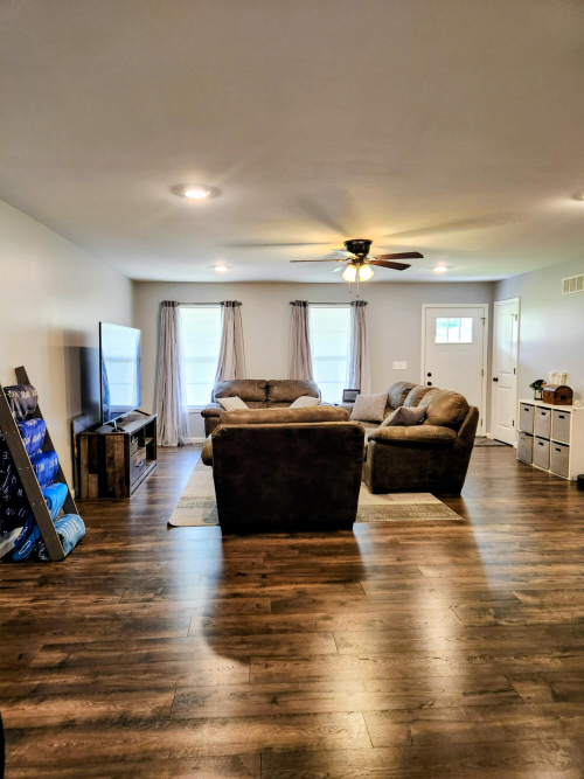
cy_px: 390
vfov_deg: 73.9
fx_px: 518
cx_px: 292
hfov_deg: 58.9
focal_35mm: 23
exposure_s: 1/120
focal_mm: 5.4
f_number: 1.8
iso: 320
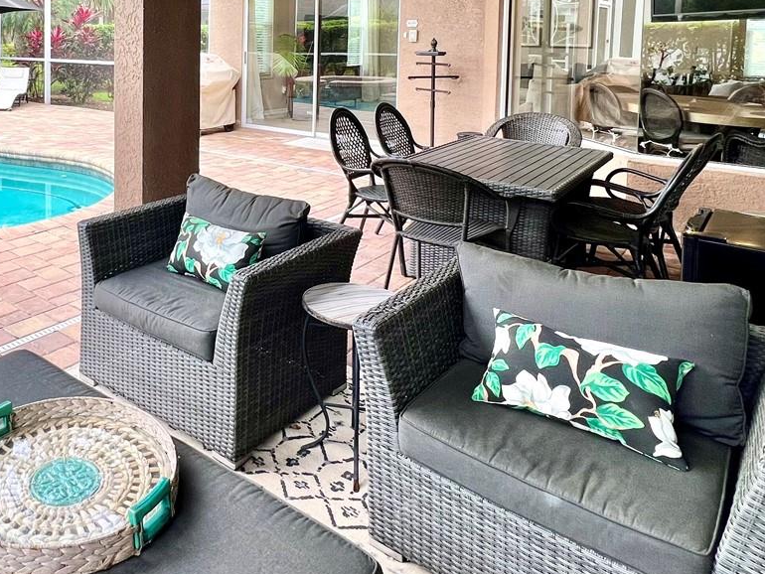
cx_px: 178
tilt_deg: -4.1
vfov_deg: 46.9
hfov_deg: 61.1
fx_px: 597
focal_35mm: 27
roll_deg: -0.3
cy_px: 72
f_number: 1.8
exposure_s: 1/99
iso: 64
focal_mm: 1.57
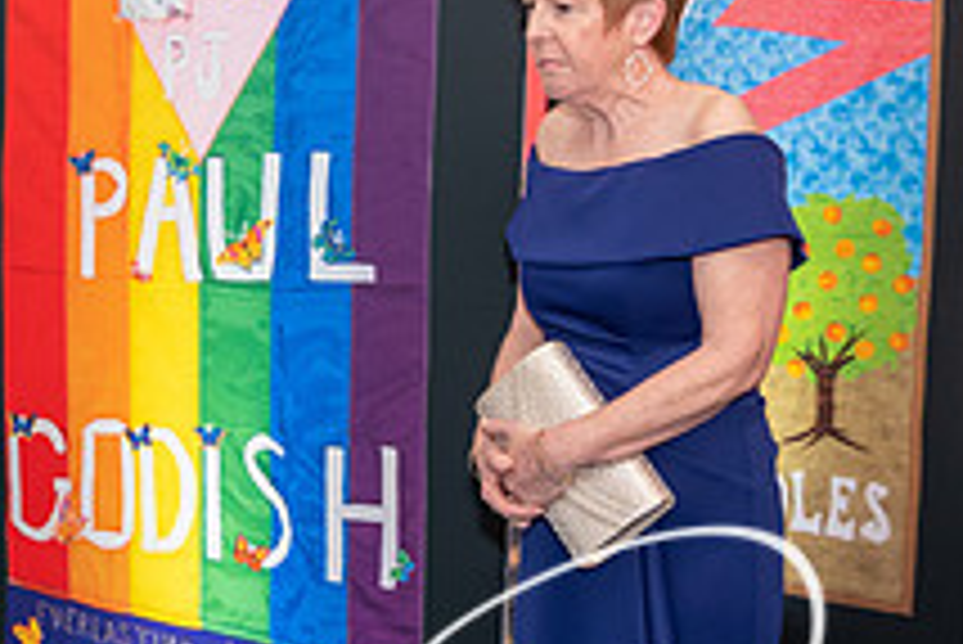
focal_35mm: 75
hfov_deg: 26.4
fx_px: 2008
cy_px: 354
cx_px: 184
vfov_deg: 18.2
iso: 1250
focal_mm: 18
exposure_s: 1/60
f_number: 3.5
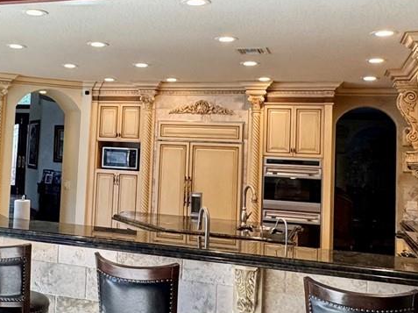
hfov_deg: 39.7
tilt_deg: +3.7
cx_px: 120
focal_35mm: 47
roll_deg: -3.1
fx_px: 567
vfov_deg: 30.7
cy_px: 117
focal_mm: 2.22
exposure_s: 1/120
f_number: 2.2
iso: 200
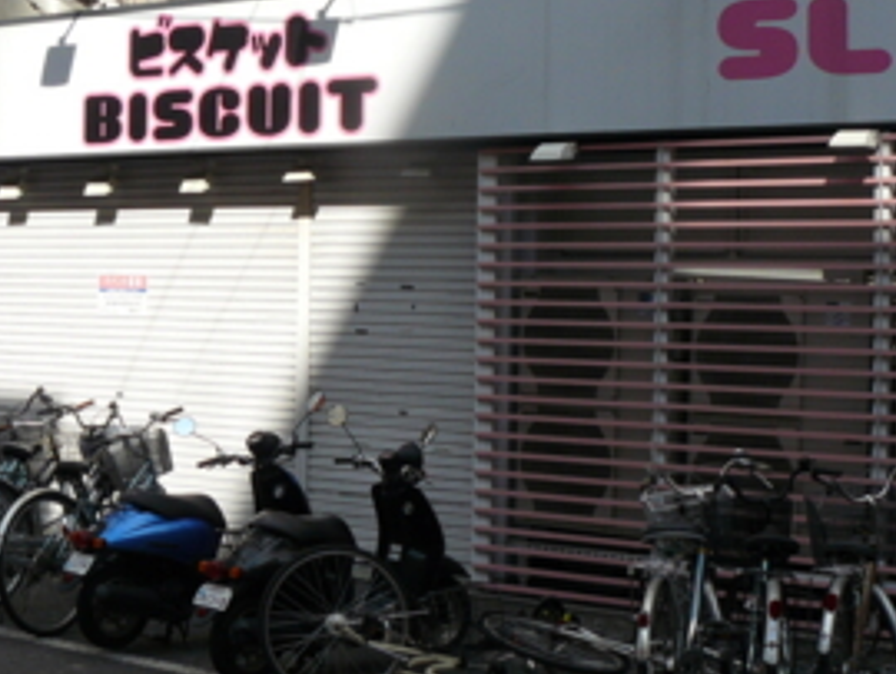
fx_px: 1658
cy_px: 252
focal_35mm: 64
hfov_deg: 30.2
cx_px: 378
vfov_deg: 22.9
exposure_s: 1/800
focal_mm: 6
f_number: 4
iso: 100
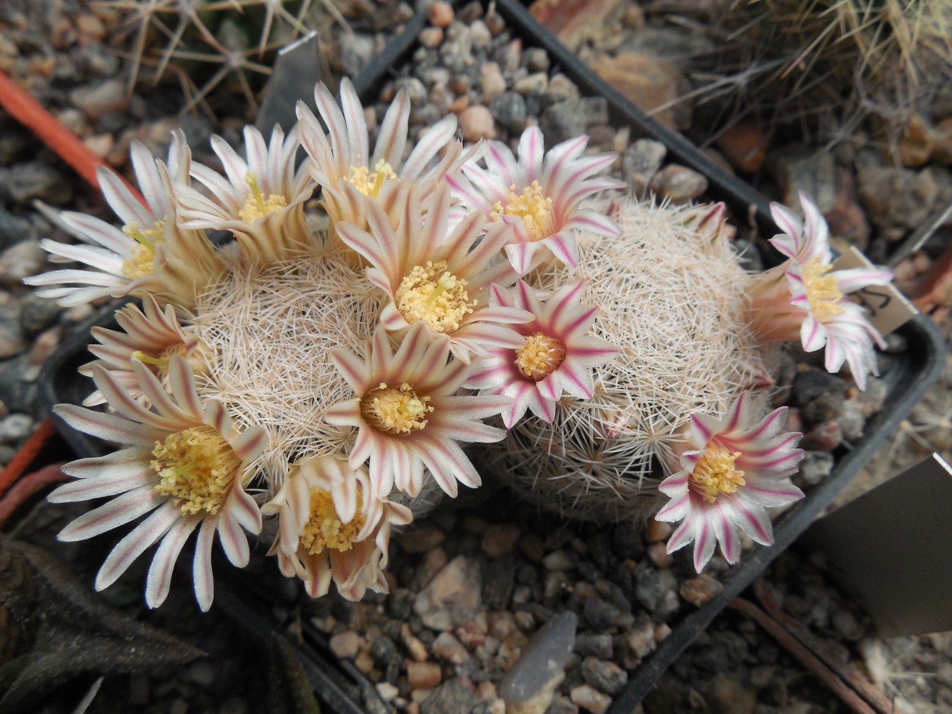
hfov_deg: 58.4
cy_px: 357
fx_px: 853
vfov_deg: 45.4
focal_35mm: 31
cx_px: 476
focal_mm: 5.6
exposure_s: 1/640
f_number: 3.6
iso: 125
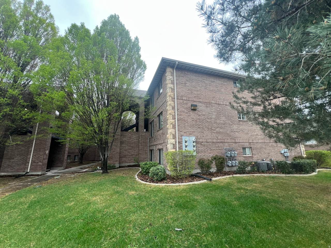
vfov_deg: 89.9
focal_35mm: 13
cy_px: 124
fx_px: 124
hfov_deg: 106.2
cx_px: 166
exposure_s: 1/99
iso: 40
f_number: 1.8
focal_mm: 1.57
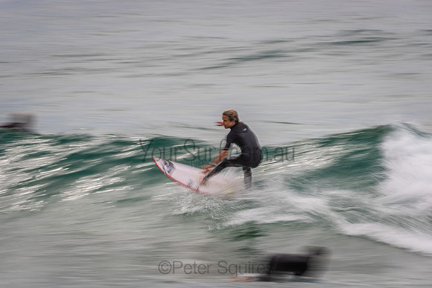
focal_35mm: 500
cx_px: 216
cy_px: 144
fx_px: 6001
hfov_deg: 4.1
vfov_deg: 2.8
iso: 64
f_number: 16
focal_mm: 500
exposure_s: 1/20
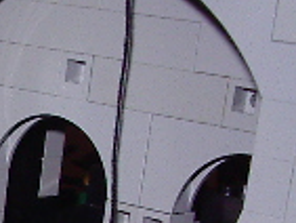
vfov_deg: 8.3
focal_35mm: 172
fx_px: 1472
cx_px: -344
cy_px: 391
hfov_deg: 10.3
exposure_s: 1/60
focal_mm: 5.8
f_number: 4.8
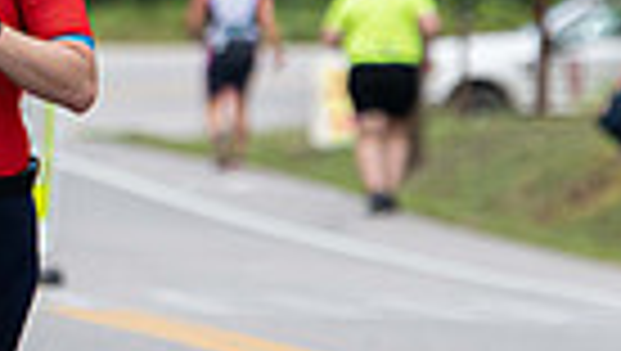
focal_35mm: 836
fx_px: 13782
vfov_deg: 1.5
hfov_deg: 2.6
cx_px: -328
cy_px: 187
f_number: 4.5
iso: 320
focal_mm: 190
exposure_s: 1/400
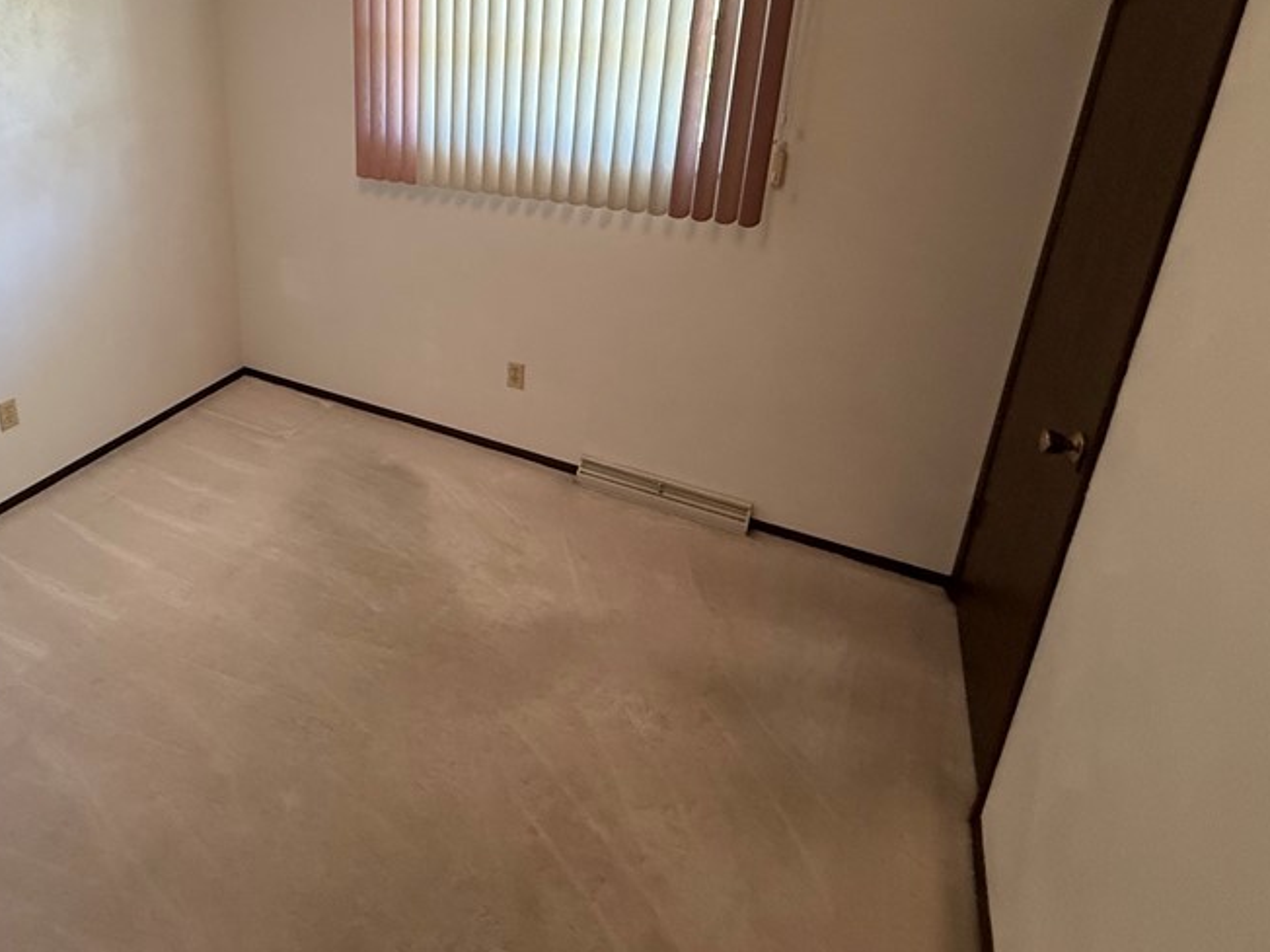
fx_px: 807
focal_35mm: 22
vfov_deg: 58.6
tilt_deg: -18.1
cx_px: 380
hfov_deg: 73.0
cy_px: 267
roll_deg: +0.4
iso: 320
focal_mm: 2.22
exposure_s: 1/120
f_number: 2.2
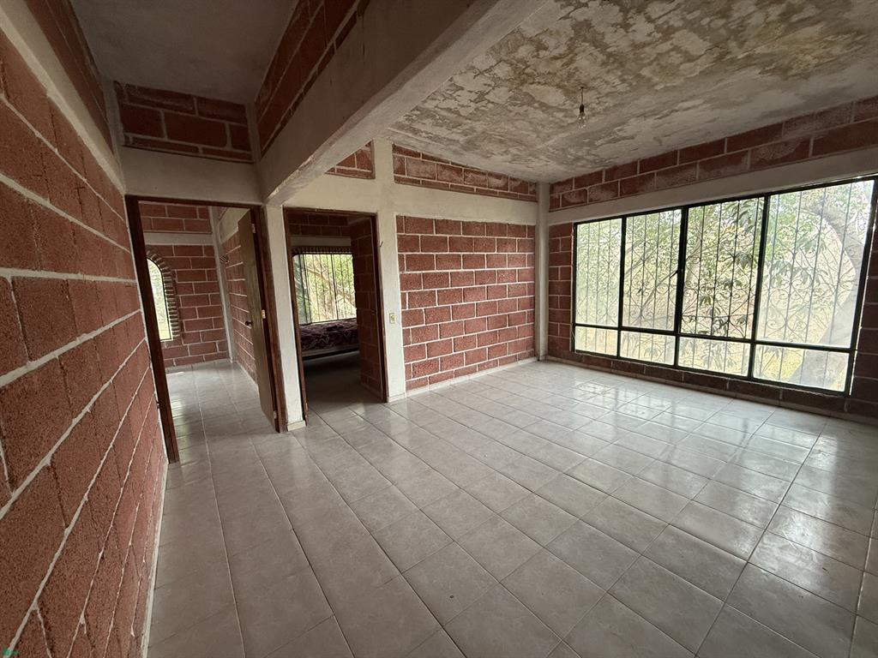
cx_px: 439
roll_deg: +3.2
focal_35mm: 14
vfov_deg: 85.7
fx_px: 355
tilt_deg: -8.4
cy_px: 329
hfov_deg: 102.1
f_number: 2.2
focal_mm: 2.22
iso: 320
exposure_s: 1/120
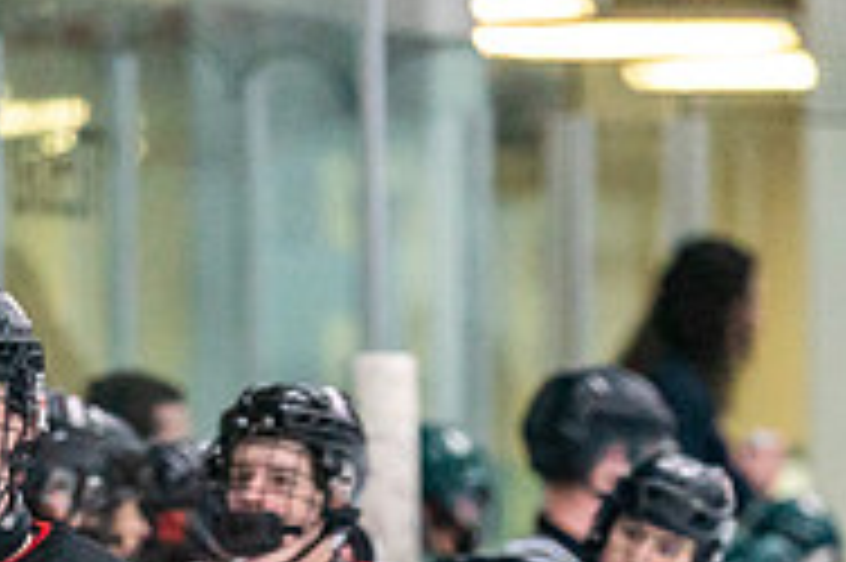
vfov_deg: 1.9
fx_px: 17304
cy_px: 647
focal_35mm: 737
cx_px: 314
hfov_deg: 2.8
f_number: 2.8
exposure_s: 1/1250
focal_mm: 200
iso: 3200
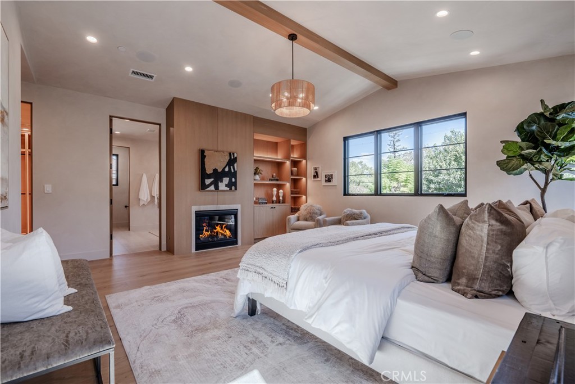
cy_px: 192
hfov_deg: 96.7
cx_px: 288
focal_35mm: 16
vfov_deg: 73.8
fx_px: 256
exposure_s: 1/100
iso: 100
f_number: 9
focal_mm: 16
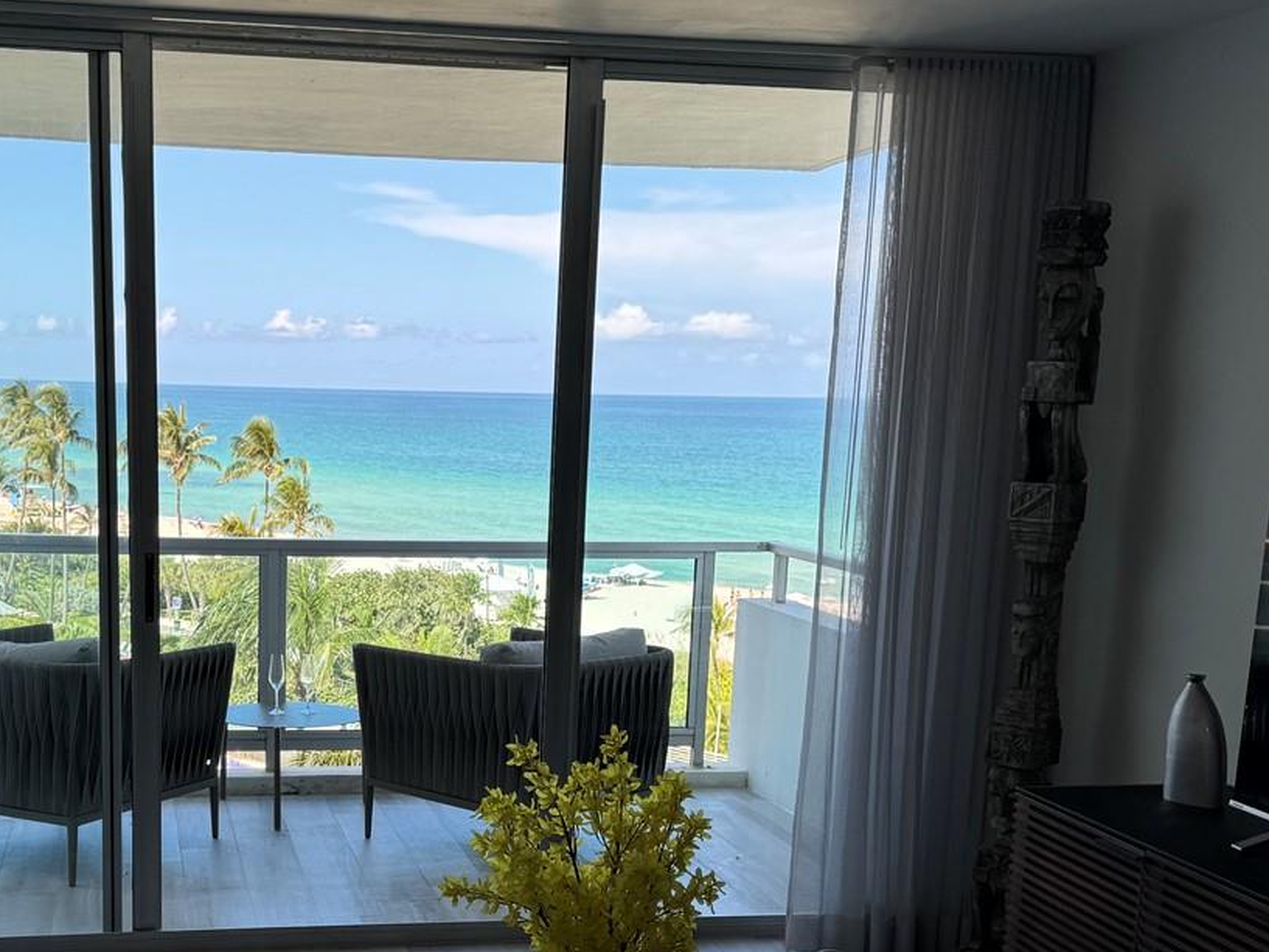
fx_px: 1723
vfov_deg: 30.4
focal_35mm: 47
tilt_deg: -10.5
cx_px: 413
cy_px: 704
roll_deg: -0.8
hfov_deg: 39.9
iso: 80
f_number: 1.78
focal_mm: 6.76
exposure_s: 1/938
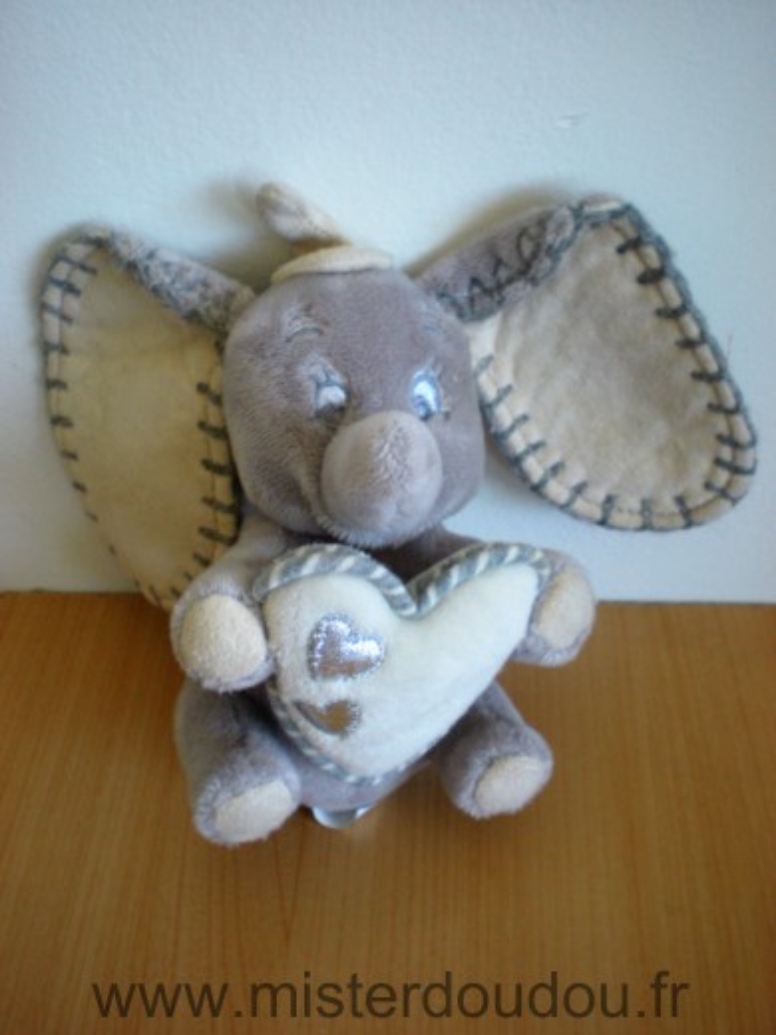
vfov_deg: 49.0
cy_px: 518
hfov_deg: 37.7
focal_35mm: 38
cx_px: 388
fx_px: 1136
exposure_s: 1/54
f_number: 3.1
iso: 200
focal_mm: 6.3
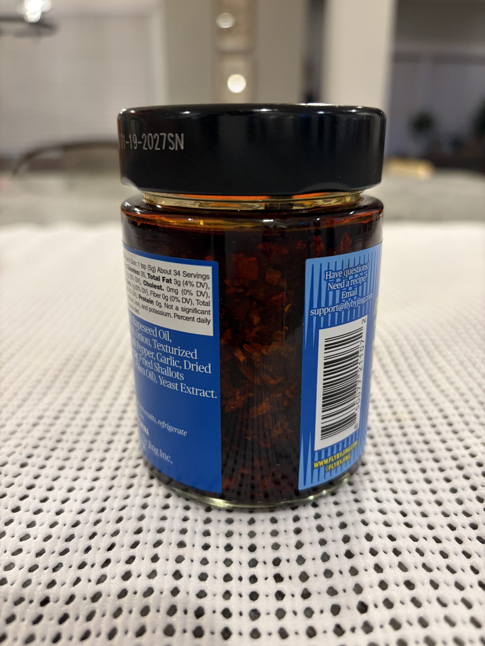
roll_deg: +0.1
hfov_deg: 53.1
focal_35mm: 26
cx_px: 242
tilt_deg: -20.3
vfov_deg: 67.3
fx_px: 486
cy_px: 323
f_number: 1.6
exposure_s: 1/60
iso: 200
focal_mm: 5.96
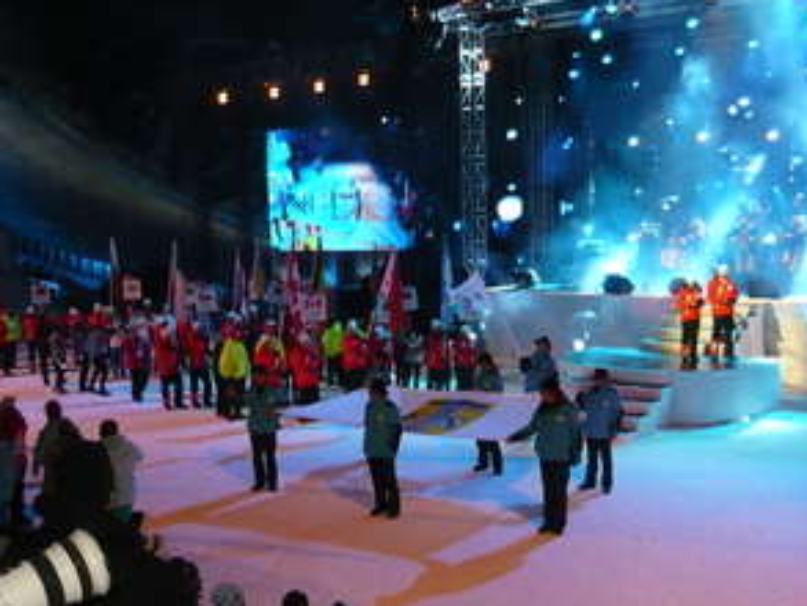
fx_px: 1050
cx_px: 331
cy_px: 342
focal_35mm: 45
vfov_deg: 32.2
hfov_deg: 41.9
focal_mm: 5.5
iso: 200
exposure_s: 1/30
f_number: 2.8
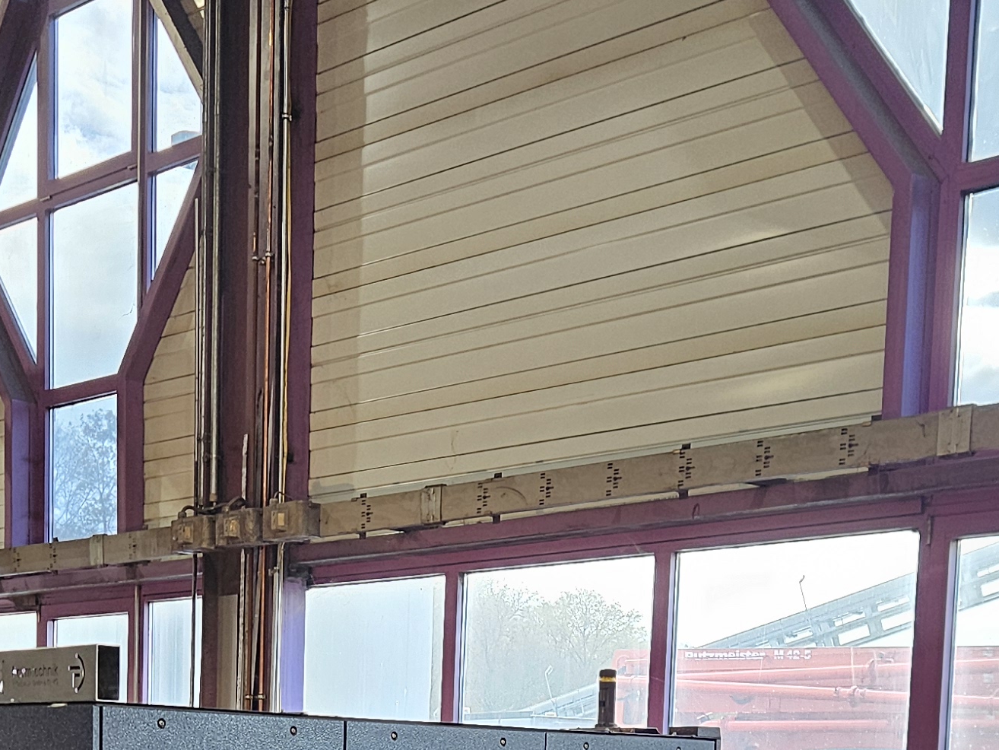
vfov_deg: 19.5
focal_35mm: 70
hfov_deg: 27.7
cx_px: 387
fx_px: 2021
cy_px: 958
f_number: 1.8
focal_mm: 5.4
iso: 125
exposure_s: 1/100
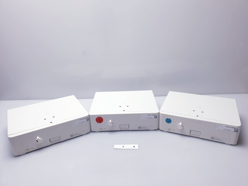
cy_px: 93
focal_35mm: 26
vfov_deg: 53.1
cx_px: 124
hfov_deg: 67.3
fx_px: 186
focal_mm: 4.3
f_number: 2.4
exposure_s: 1/100
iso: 80
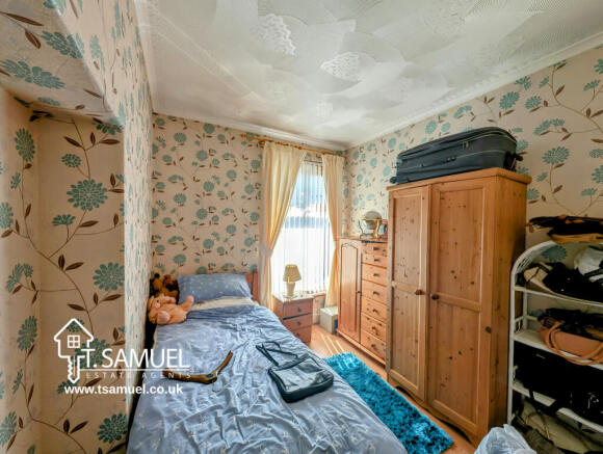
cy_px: 227
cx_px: 302
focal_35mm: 12
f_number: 1.95
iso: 42
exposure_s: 1/197
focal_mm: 2.23
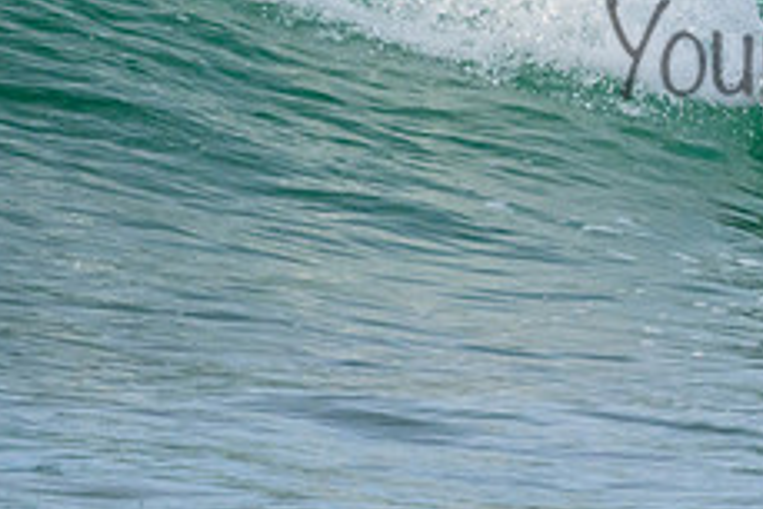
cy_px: 18
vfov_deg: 0.7
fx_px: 42923
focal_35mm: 2024
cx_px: 950
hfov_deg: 1.0
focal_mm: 800
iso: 4500
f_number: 11
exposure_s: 1/1250
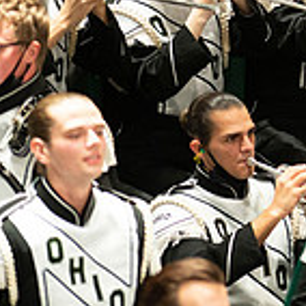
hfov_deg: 1.7
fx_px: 10381
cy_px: -52
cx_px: 539
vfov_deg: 1.7
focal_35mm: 1038
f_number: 2.8
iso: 3200
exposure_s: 1/500
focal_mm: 300
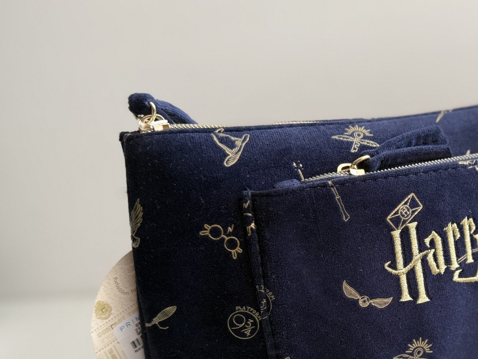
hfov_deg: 43.4
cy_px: 294
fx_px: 566
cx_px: 389
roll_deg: +2.5
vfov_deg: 33.9
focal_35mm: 41
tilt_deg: -22.4
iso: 160
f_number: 1.78
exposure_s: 1/121
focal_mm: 6.76
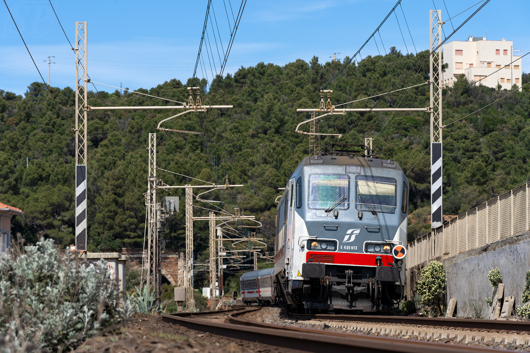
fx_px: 2105
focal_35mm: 143
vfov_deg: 9.6
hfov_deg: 14.3
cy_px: 176
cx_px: 265
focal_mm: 143
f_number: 9
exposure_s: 1/1000
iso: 400
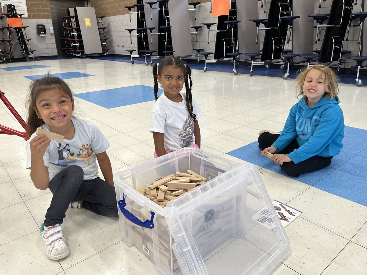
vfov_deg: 53.1
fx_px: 276
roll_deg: +1.2
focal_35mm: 26
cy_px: 138
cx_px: 184
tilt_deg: -21.6
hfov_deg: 67.3
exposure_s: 1/121
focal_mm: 5.1
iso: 125
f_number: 1.6
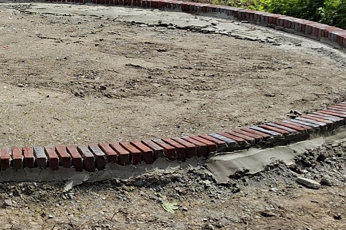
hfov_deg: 24.4
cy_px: 42
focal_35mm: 79
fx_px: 759
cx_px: -11
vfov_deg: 17.1
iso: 50
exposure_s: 1/2545
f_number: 1.8
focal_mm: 5.54
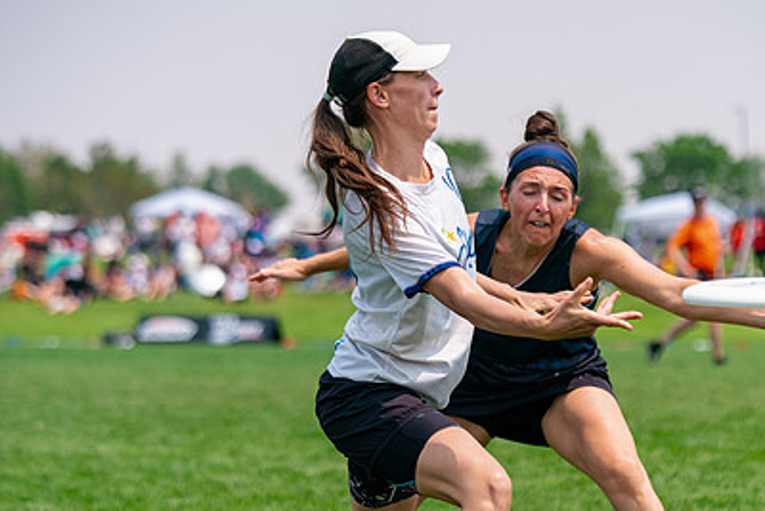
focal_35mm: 148
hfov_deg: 13.9
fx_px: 3146
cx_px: 469
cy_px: 361
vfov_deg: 9.3
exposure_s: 1/6400
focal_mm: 102
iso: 400
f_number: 3.2
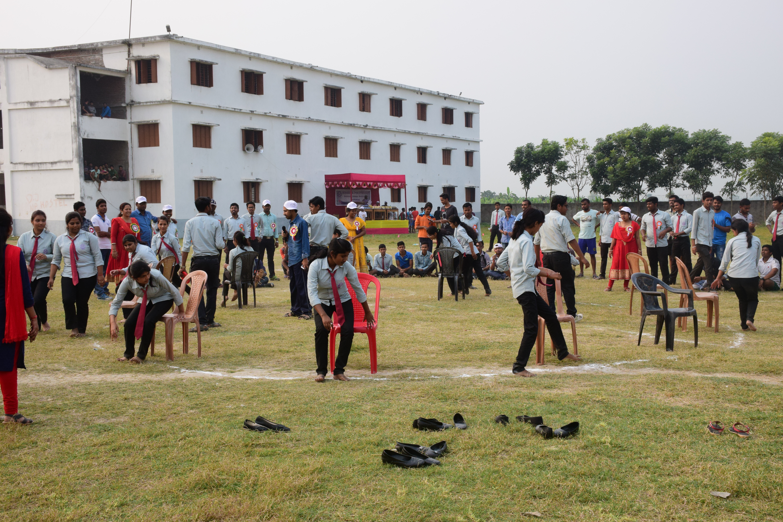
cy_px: 261
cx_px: 392
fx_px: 979
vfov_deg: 29.9
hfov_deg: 43.6
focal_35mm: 45
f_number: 13
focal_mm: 30
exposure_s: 1/320
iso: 800
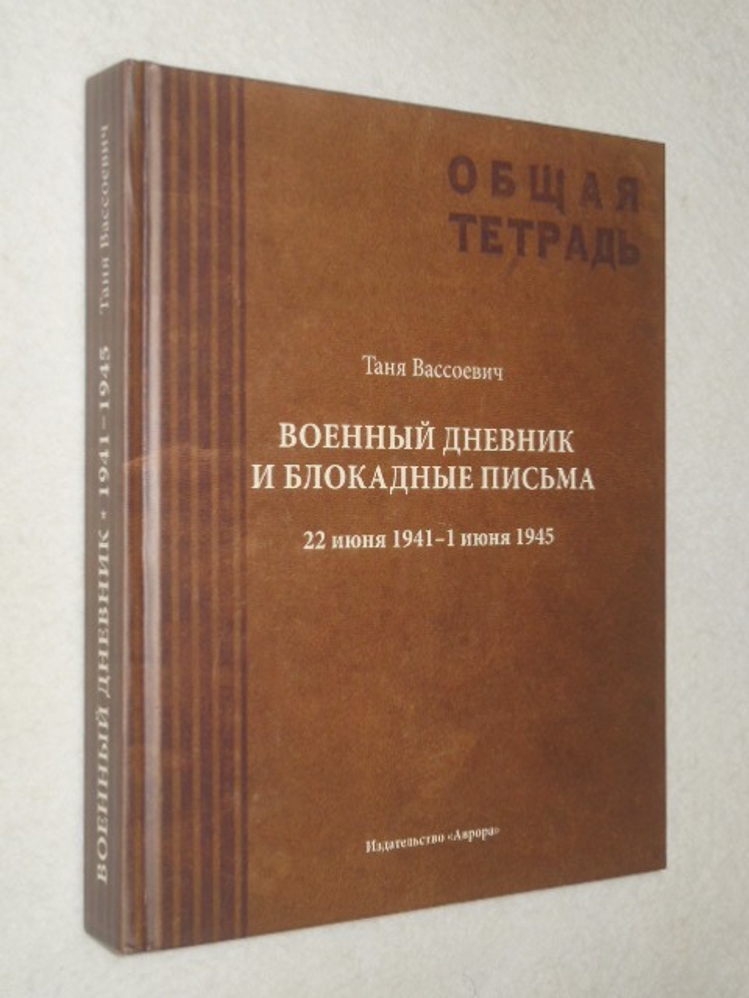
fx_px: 1644
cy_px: 499
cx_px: 374
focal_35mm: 57
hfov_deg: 25.7
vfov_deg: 33.8
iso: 200
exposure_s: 1/60
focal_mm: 10.2
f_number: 4.1
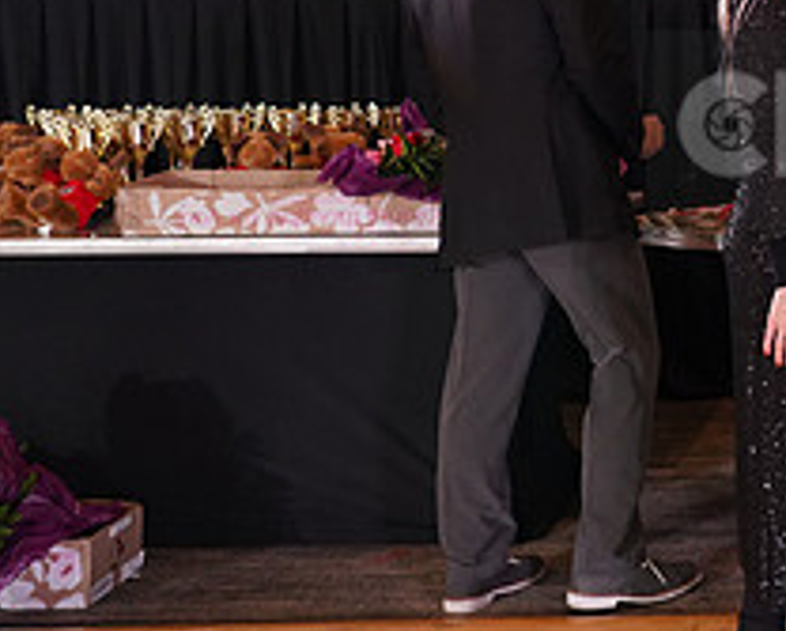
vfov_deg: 18.8
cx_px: 1058
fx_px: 1887
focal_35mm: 81
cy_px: 130
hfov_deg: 21.1
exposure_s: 1/160
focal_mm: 31
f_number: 4
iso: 2000
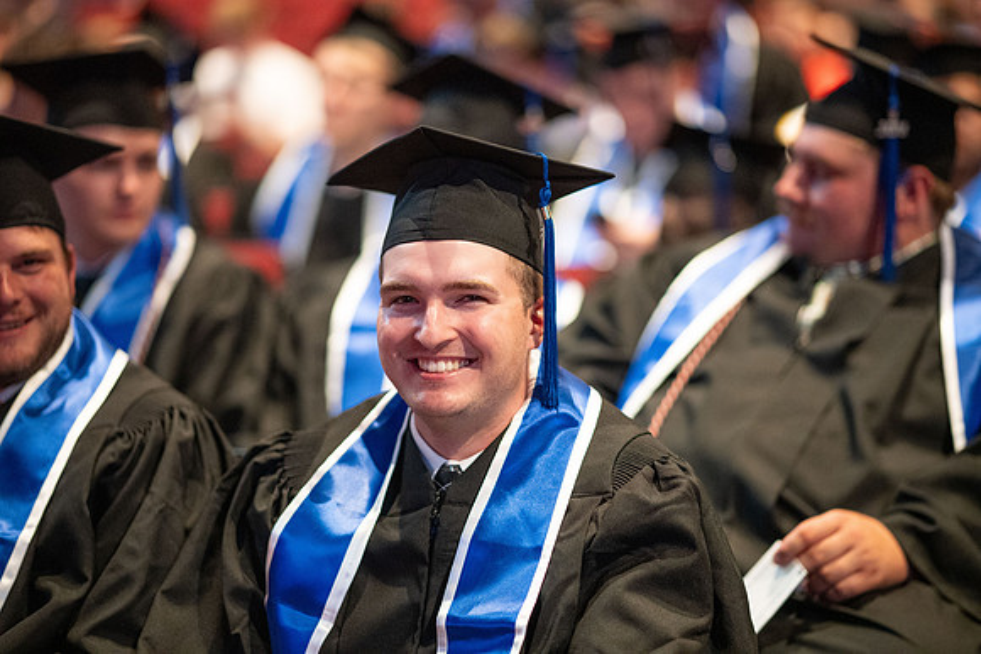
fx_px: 2862
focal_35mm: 105
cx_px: 490
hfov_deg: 19.5
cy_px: 327
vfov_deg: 13.0
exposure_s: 1/200
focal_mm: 105
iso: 5000
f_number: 1.4
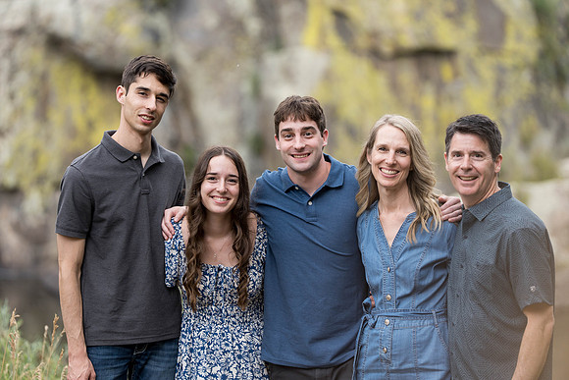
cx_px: 284
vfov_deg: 6.9
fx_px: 3162
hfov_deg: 10.3
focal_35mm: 200
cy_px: 190
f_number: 3.5
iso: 500
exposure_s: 1/160
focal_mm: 200
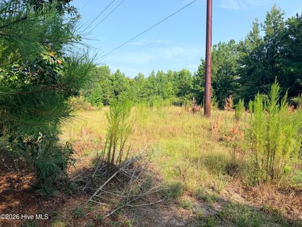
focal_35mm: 24
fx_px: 209
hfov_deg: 71.6
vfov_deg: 56.8
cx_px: 151
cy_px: 114
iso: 80
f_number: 1.78
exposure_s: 1/2525
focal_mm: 6.76
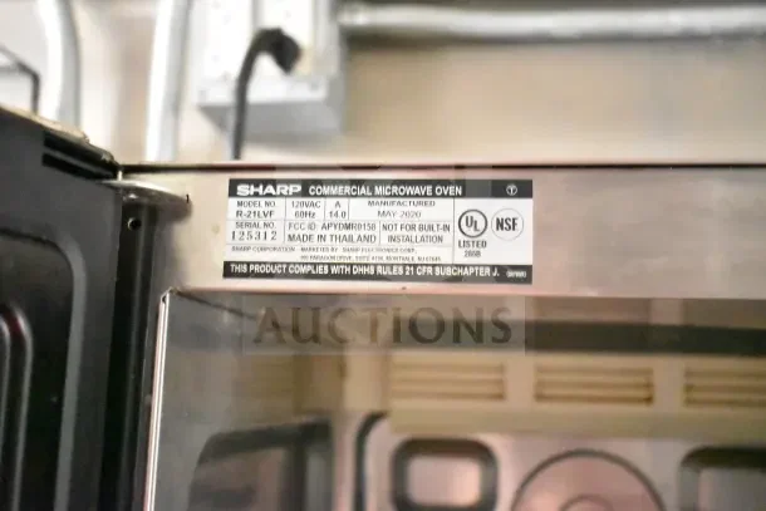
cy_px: 256
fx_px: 862
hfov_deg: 47.9
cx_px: 383
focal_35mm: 40
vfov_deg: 33.0
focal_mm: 27
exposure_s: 1/10
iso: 25600
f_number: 4
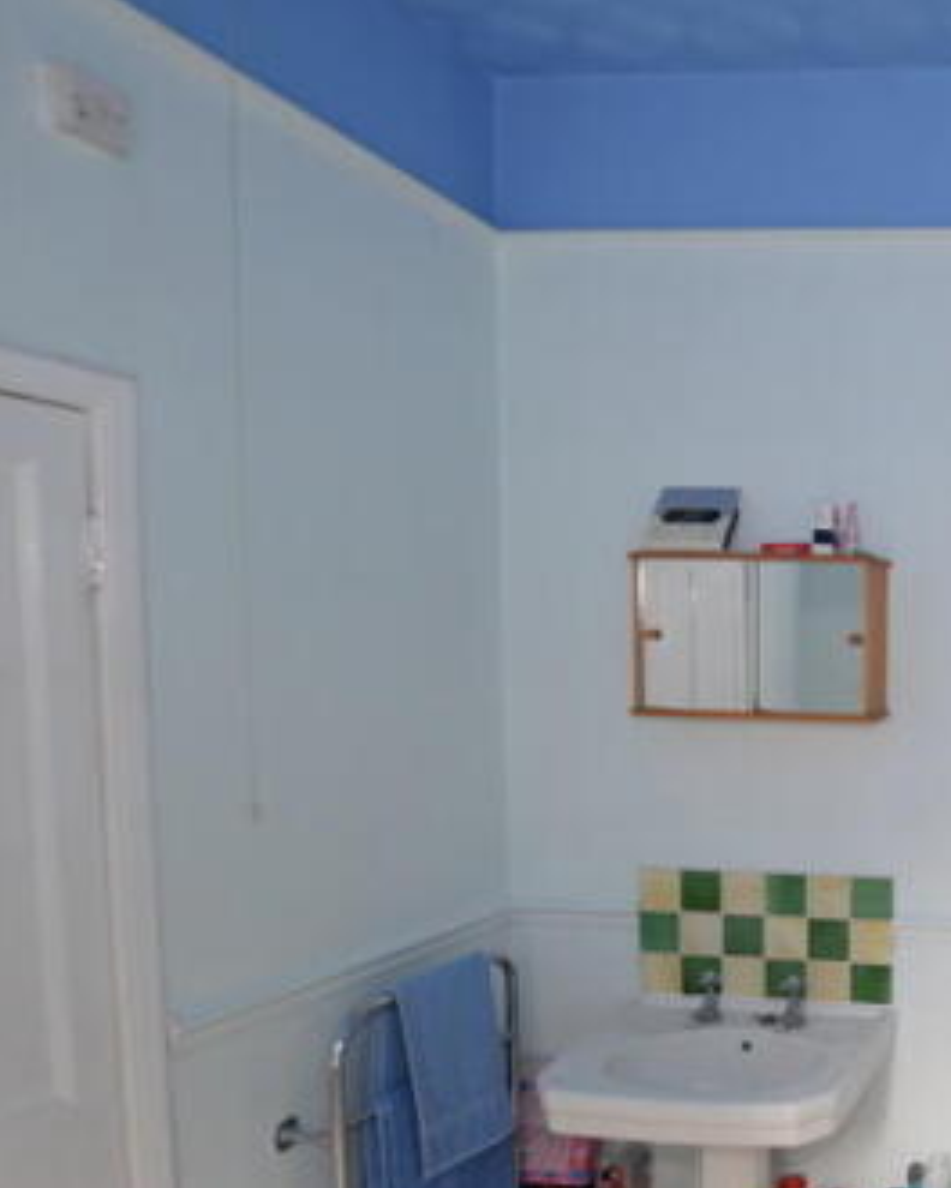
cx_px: 1117
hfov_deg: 39.0
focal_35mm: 28
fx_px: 985
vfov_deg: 61.3
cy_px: 752
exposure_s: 1/80
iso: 400
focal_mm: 10
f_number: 4.5
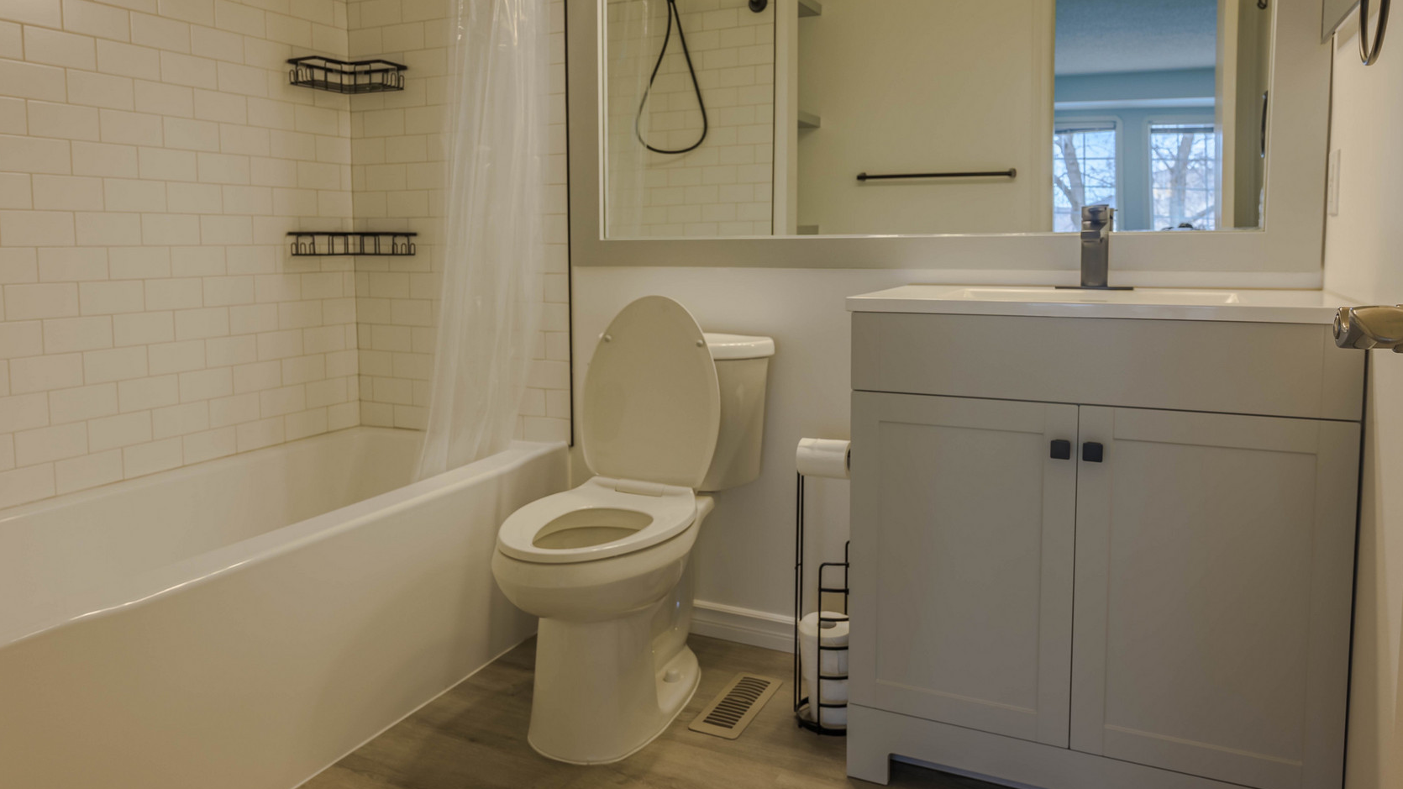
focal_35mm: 26
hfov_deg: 71.9
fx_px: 967
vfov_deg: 44.2
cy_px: 322
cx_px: 680
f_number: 9
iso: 320
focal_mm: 24
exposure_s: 1/250
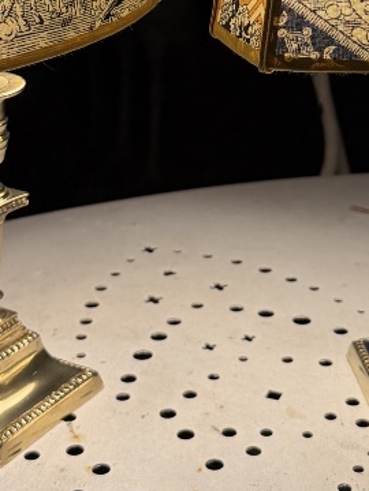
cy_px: 30
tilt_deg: -14.0
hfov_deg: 18.4
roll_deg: -2.1
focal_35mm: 80
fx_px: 1137
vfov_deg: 23.6
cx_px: 232
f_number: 1.78
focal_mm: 6.76
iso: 200
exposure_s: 1/105
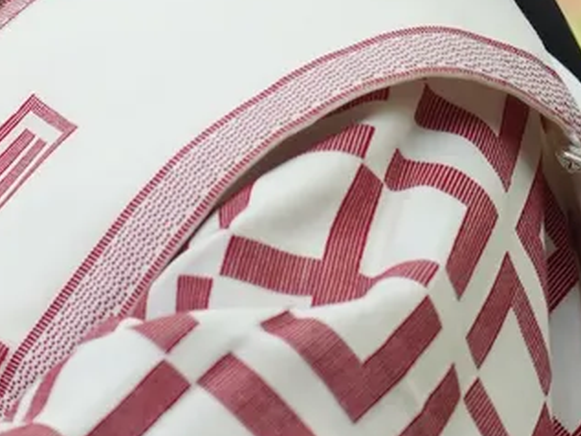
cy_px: -130
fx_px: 4953
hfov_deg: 6.7
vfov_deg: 5.0
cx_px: -128
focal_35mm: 295
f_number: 4
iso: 400
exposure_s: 1/160
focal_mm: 81
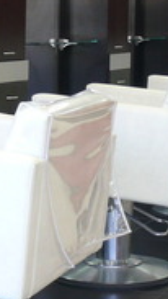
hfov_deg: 9.1
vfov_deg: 16.1
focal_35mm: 133
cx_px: 163
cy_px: 108
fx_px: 1053
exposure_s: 1/10
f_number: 4.5
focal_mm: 7.4
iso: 100
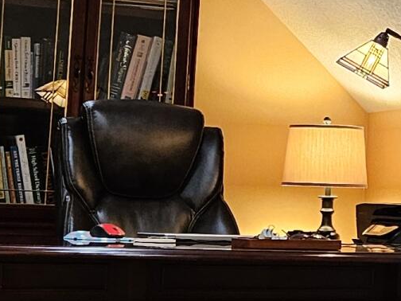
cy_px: 91
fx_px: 1587
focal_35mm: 137
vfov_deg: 10.8
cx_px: 524
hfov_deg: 13.8
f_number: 1.8
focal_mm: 5.4
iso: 400
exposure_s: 1/120
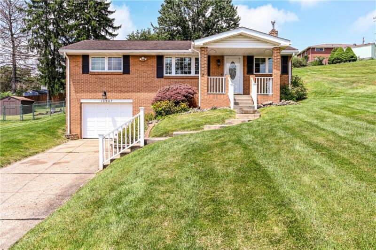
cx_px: 188
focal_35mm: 30
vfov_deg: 43.5
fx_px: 313
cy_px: 125
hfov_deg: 62.0
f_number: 8
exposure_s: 1/160
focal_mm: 30
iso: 100
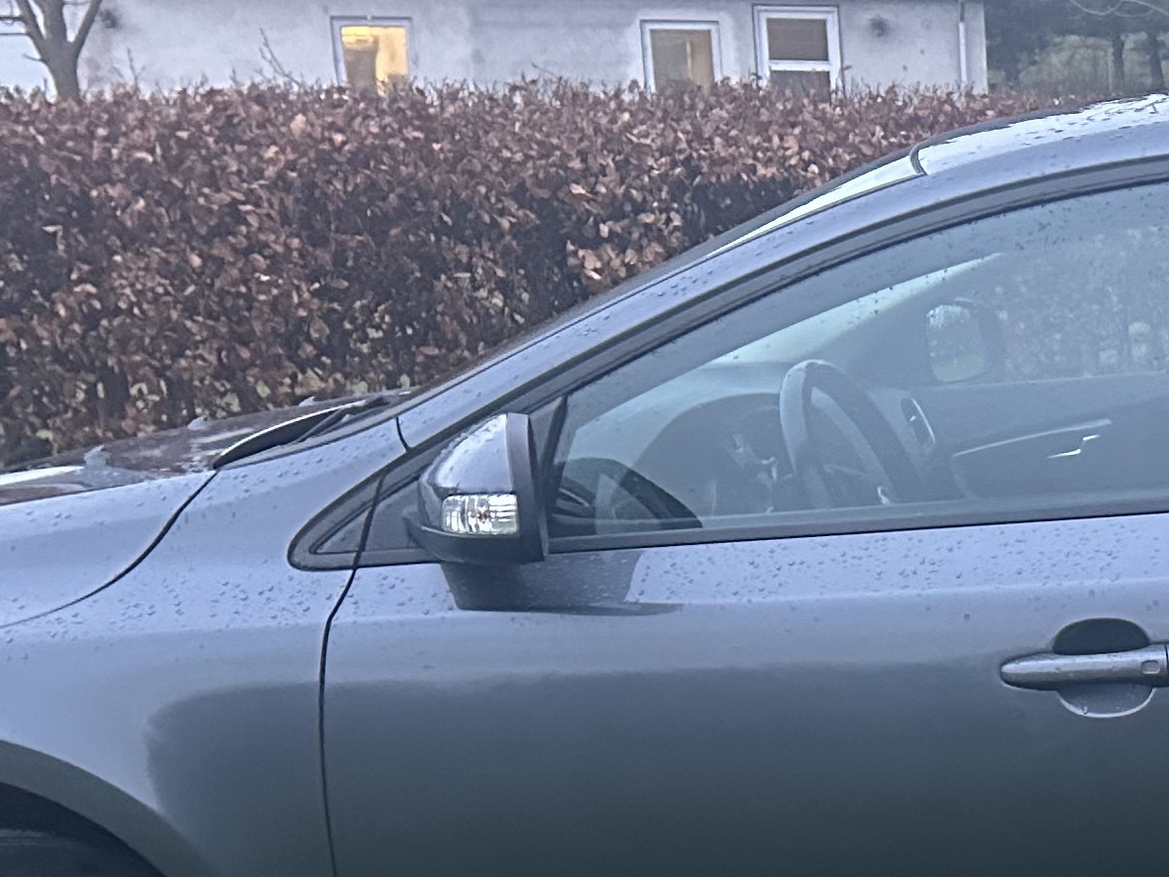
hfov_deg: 22.0
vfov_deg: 17.3
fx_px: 2769
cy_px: 988
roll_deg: +1.7
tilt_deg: -17.6
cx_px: 1420
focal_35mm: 82
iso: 800
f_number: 1.78
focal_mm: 6.86
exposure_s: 1/55
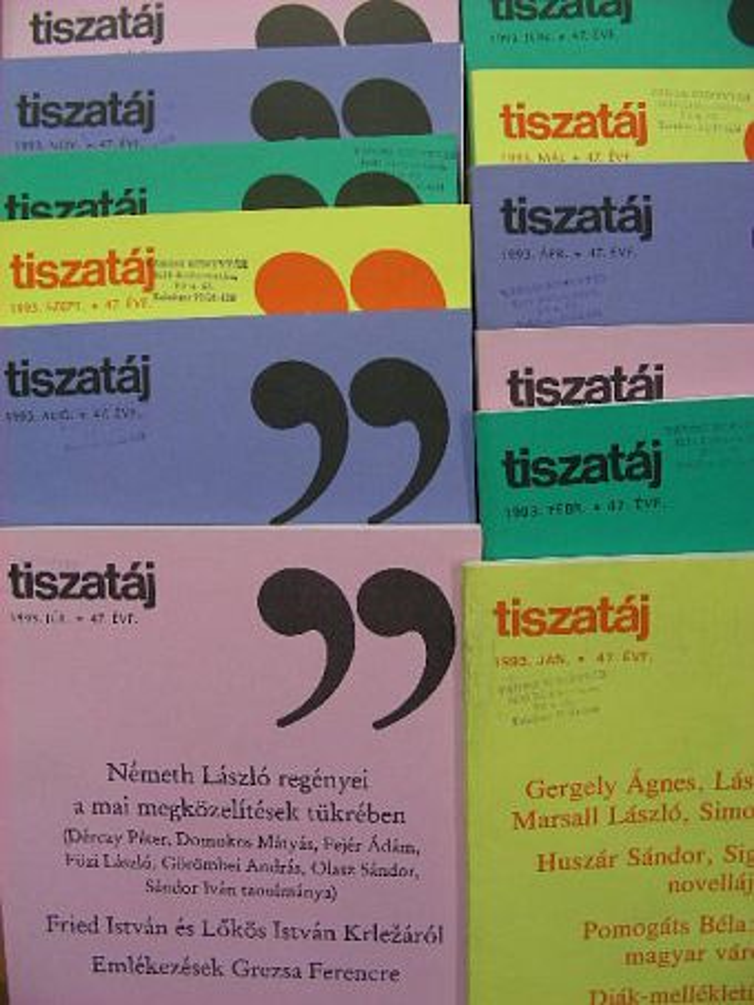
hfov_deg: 37.7
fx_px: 1103
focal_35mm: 38
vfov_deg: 49.0
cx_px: 377
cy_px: 502
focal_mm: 6.3
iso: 50
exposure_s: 1/29.7
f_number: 3.5
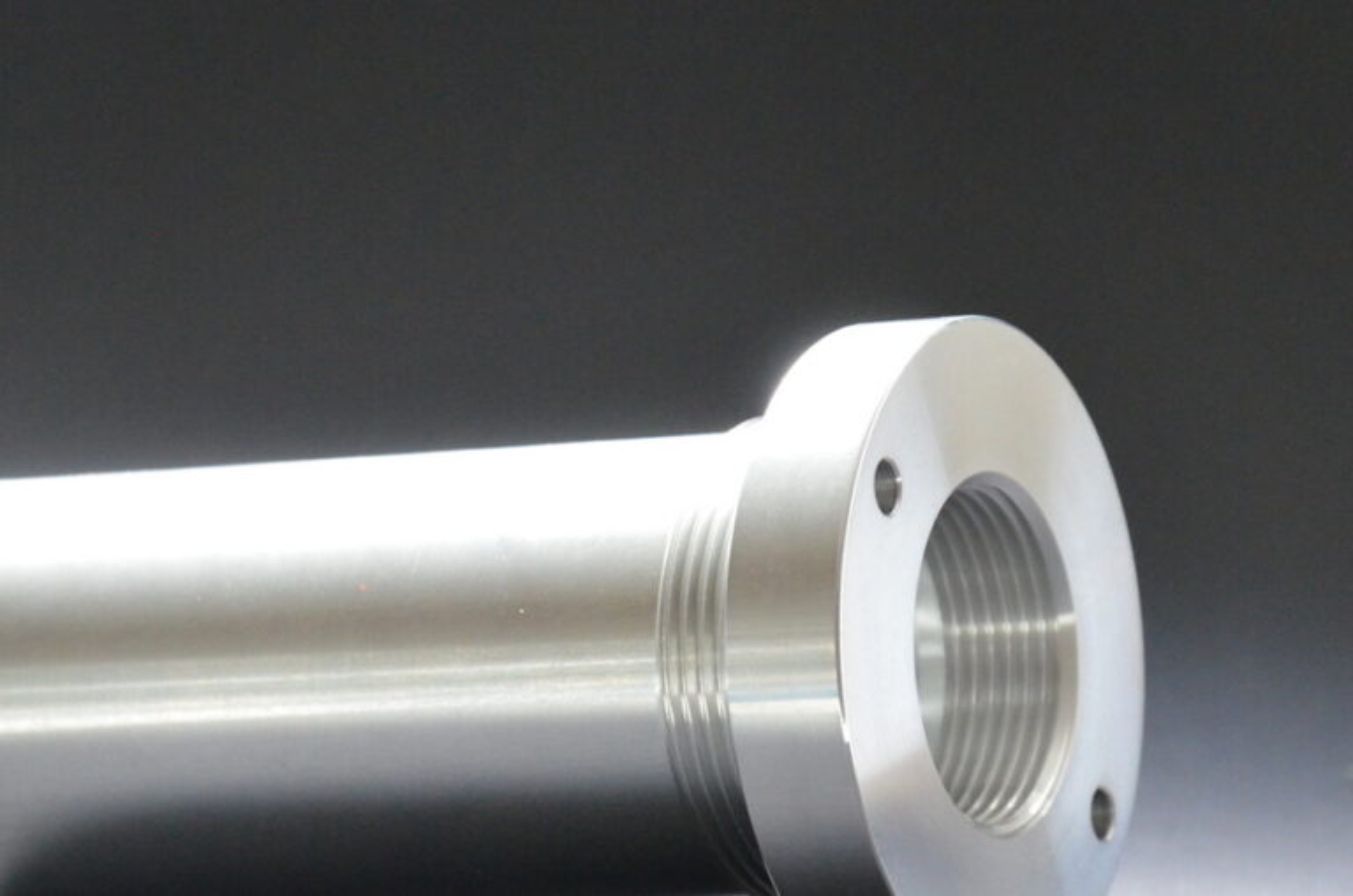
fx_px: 4502
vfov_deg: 11.4
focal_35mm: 120
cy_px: 448
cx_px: 676
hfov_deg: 17.1
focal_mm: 80
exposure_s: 1/30
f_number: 5.3
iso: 2200
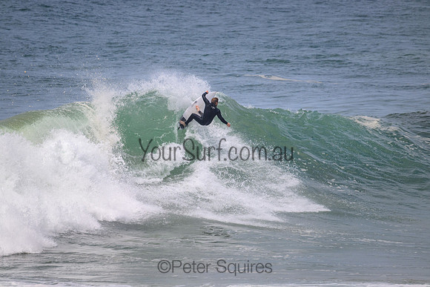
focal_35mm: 610
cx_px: 215
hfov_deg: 3.4
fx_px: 7287
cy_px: 144
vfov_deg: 2.3
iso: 640
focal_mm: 610
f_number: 11
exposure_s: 1/2000
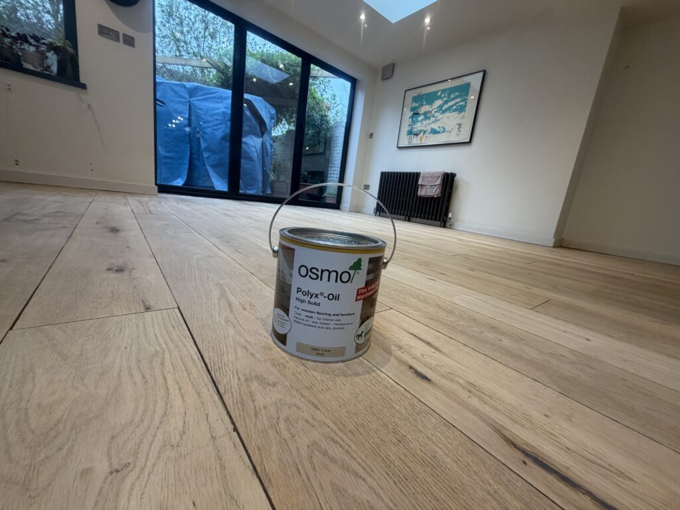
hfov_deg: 102.1
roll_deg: -7.8
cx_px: 340
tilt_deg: -13.1
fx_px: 275
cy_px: 255
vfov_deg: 85.7
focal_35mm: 14
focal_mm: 2.22
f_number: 2.2
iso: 200
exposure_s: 1/100
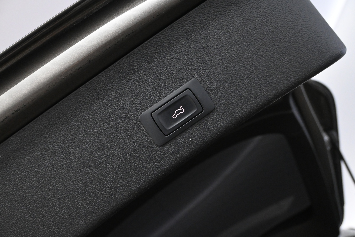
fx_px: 303
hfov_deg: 60.7
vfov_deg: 42.6
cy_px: 118
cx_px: 178
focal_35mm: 31
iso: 3200
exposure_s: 1/100
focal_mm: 20.5
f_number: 5
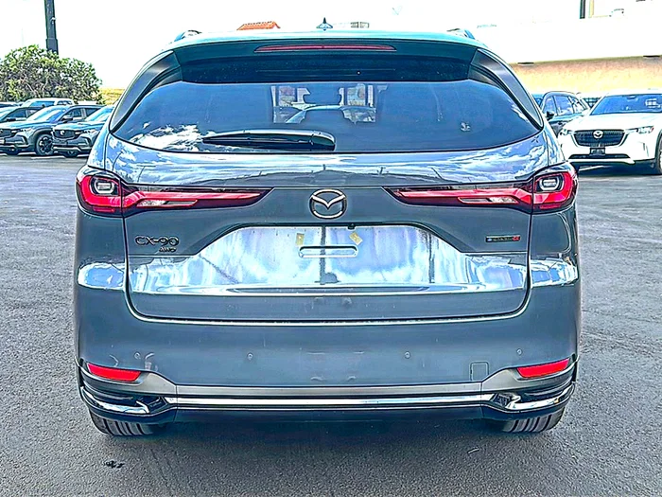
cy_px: 248
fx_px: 727
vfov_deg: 37.7
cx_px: 331
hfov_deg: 49.0
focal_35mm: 38
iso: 80
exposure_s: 1/937
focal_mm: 6.86
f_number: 1.78
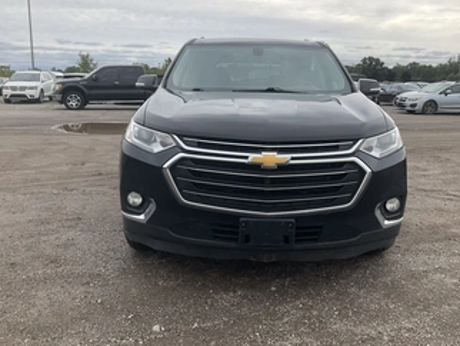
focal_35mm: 36
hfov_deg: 51.3
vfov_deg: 39.7
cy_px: 164
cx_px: 241
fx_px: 479
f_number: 1.8
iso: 25
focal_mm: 3
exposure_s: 1/1675
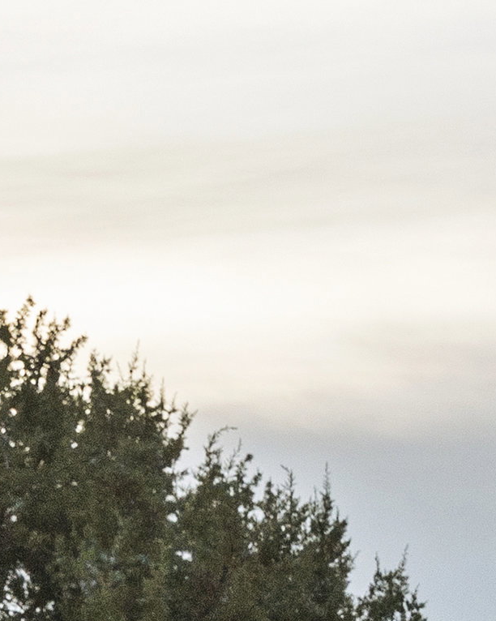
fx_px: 4334
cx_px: 442
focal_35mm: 236
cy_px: 773
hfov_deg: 6.5
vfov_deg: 8.1
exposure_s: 1/10
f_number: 5.6
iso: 500
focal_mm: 35
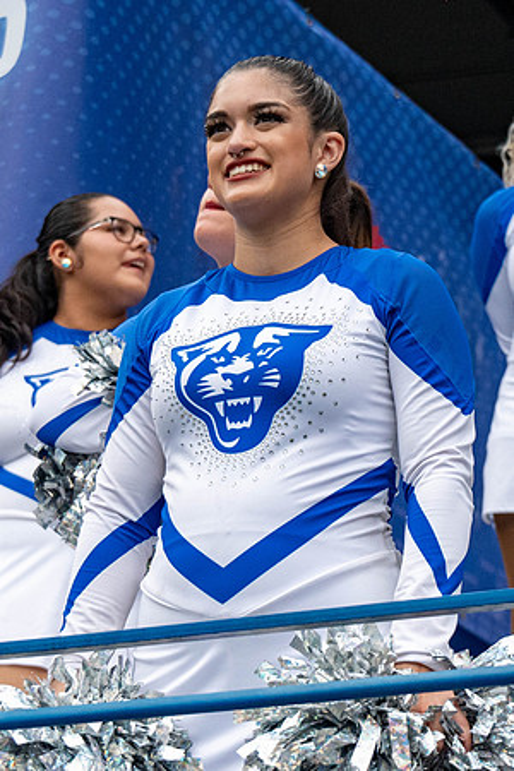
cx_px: 291
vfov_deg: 12.2
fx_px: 3592
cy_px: 320
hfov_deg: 8.2
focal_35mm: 168
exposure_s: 1/6400
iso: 3200
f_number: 6.3
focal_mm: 95
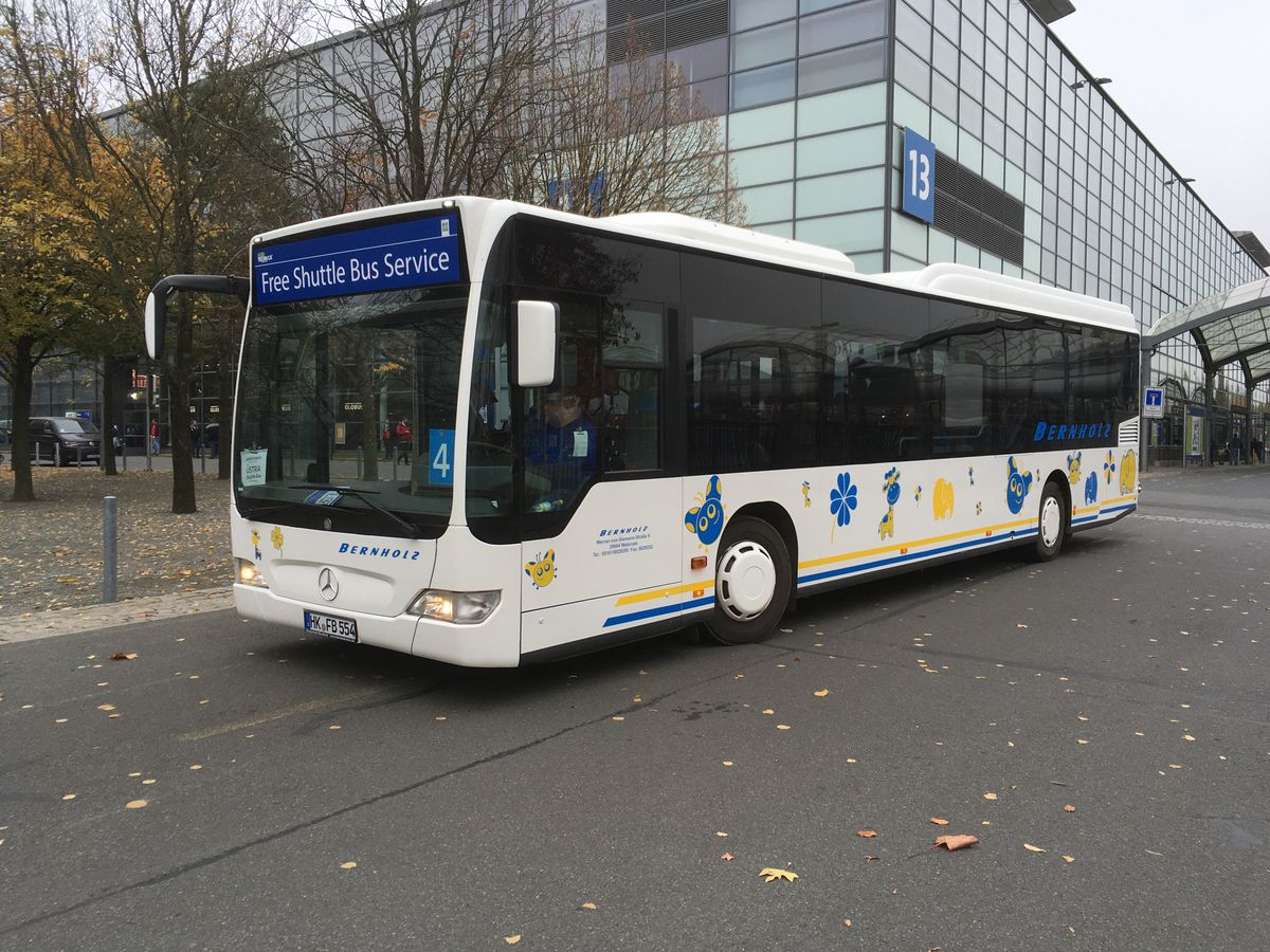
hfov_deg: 61.7
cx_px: 635
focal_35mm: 29
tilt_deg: -2.9
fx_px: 1064
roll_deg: -1.1
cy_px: 476
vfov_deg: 48.2
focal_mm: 4.15
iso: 25
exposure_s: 1/167
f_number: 2.2
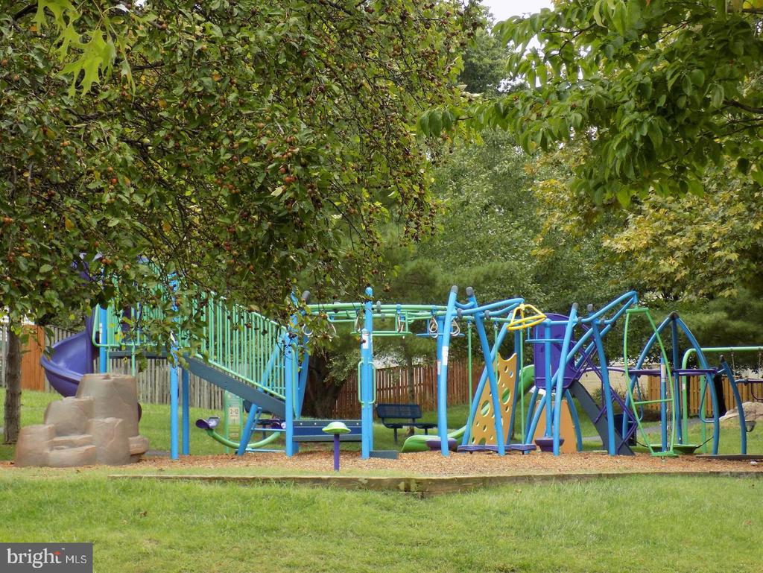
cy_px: 286
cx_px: 382
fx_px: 2360
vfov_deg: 13.8
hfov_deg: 18.4
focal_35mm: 107
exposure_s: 1/80
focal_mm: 19.1
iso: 80
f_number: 4.7
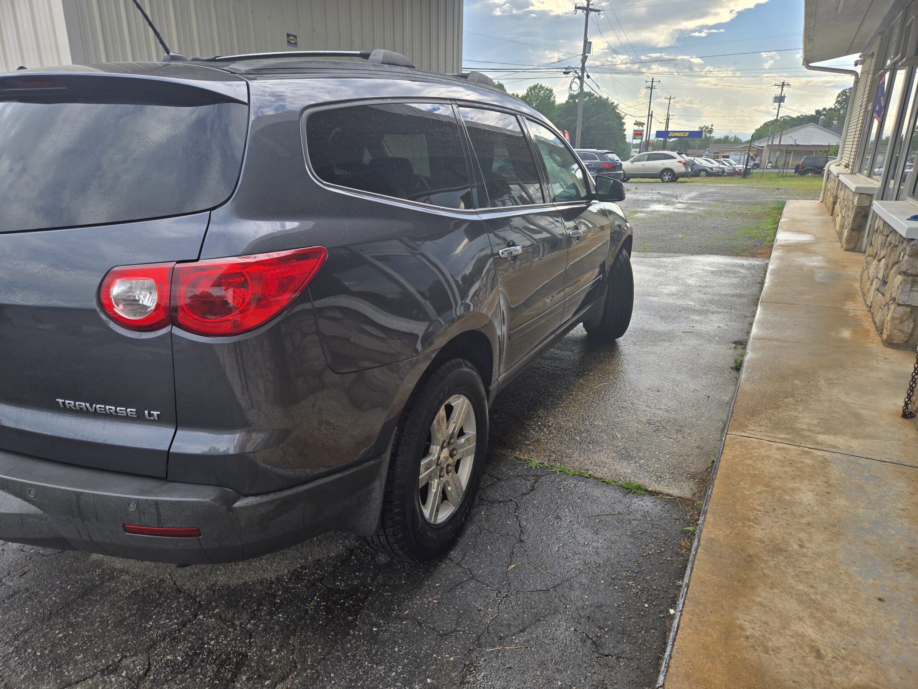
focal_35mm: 23
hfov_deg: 73.9
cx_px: 459
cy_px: 344
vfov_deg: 58.9
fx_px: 610
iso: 25
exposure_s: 1/803
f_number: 1.8
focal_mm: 5.4
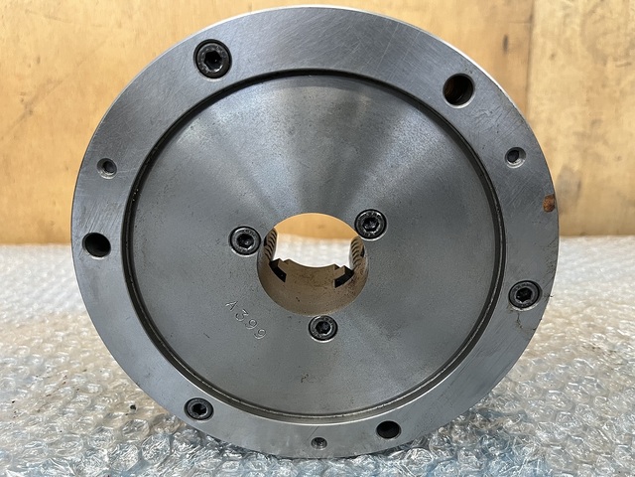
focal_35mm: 26
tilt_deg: -20.4
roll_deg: +0.6
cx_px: 318
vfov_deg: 53.1
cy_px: 238
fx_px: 477
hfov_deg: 67.3
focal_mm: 5.1
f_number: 1.6
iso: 200
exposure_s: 1/60
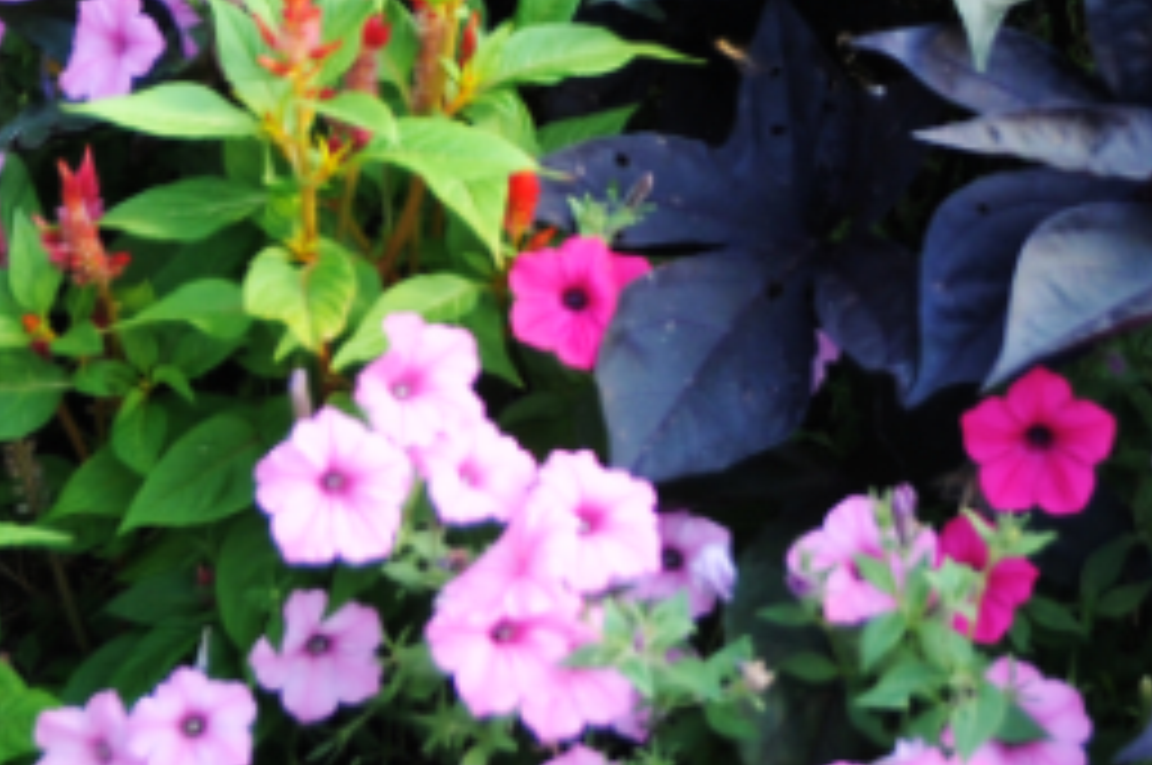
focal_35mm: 129
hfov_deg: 15.8
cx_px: 832
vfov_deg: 10.1
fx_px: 4123
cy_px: -558
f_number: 3.8
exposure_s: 1/160
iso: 250
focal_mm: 22
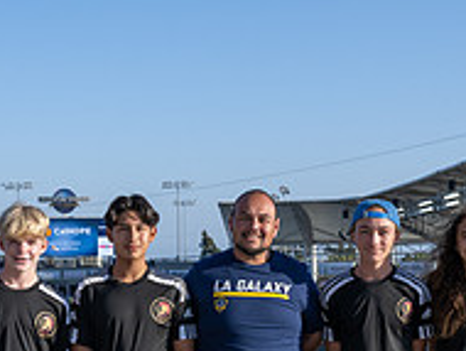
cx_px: 218
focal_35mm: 90
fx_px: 1213
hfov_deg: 21.7
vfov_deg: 16.2
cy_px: 325
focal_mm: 25.5
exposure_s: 1/400
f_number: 8
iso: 200
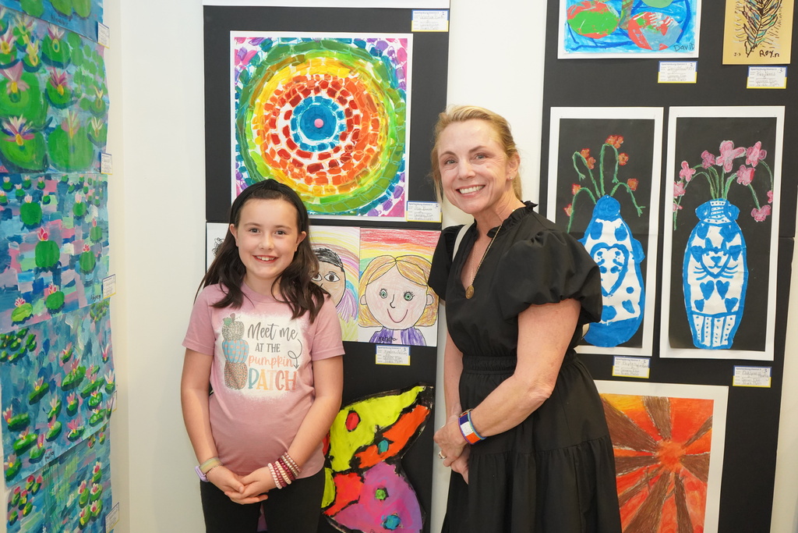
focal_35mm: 32
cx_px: 399
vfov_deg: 41.1
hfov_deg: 58.7
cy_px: 266
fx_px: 709
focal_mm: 32
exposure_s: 1/160
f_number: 4
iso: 6400
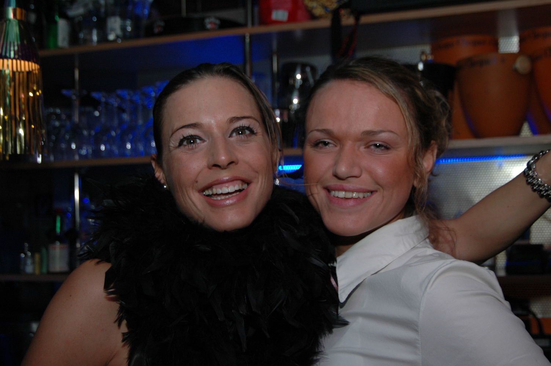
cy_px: 183
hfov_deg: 37.9
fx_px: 803
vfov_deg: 25.7
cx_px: 276
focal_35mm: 52
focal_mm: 35
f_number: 5
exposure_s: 1/60
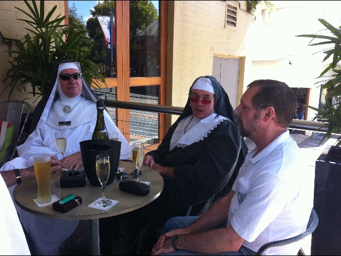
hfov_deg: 52.6
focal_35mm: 35
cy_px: 128
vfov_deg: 40.7
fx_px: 345
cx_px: 170
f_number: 2.8
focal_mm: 3.85
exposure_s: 1/120
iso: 80
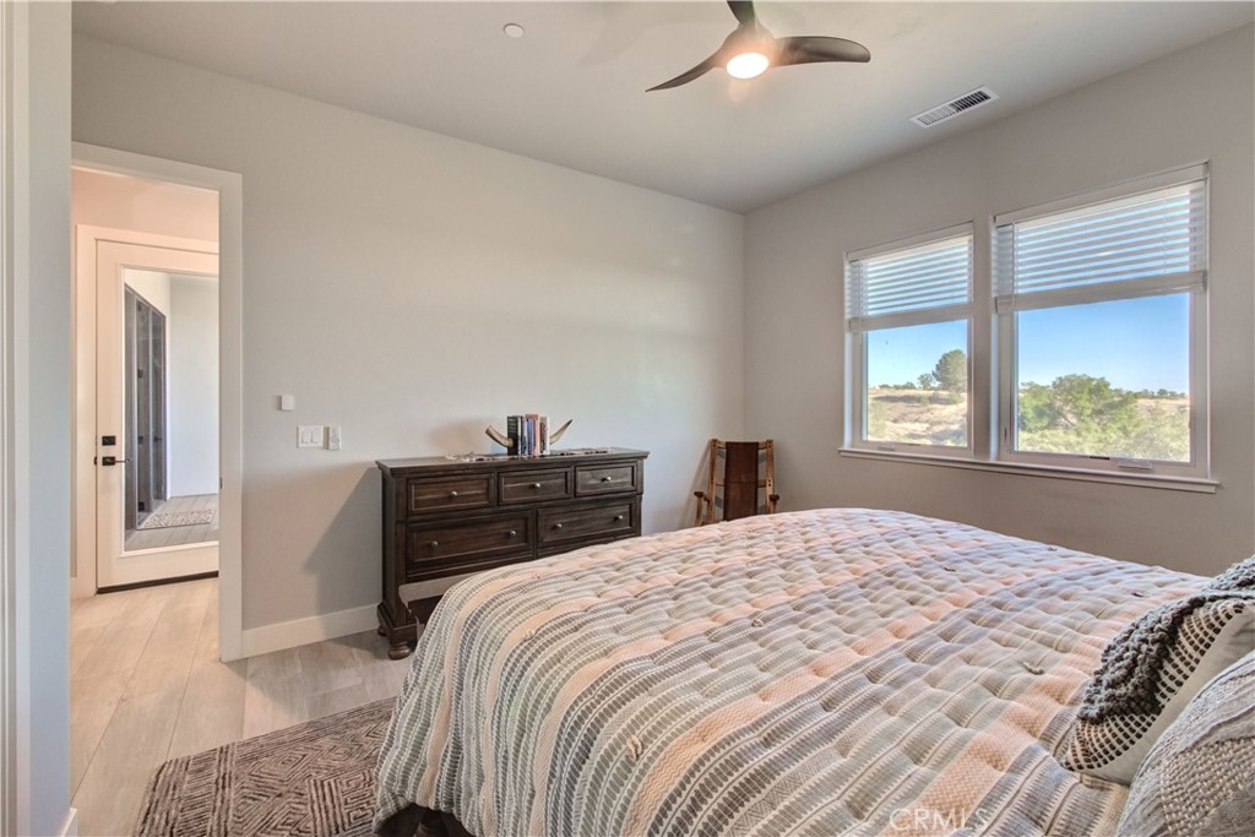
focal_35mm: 14
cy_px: 418
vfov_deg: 81.2
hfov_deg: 104.2
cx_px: 628
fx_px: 488
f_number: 10
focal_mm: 7
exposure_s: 1/6
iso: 200
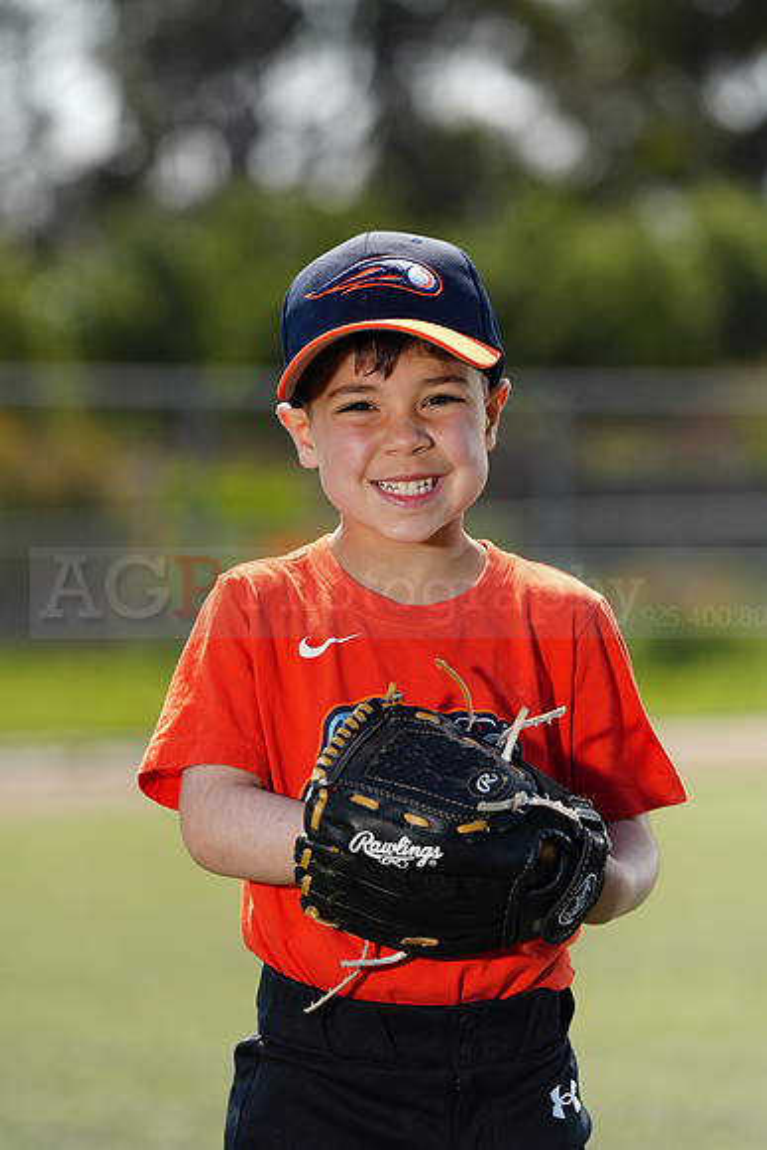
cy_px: 575
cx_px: 384
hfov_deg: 6.9
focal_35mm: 200
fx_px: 6387
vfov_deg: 10.3
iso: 50
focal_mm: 200
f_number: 5
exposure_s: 1/250
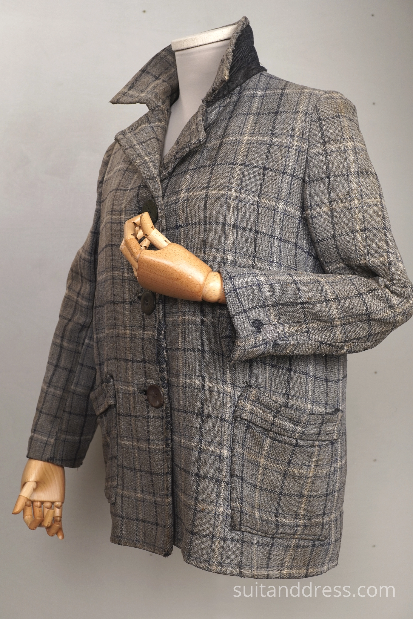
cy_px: 310
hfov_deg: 28.1
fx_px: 826
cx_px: 206
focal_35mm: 48
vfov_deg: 41.1
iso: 320
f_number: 6.3
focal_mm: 32
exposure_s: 1/25
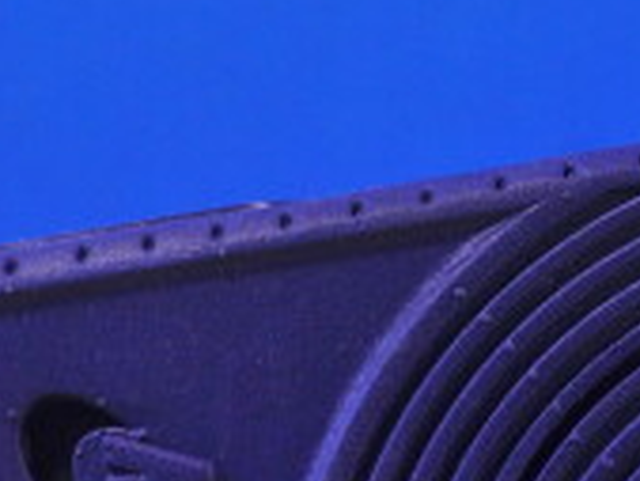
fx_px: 6291
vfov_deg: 4.4
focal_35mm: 340
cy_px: 157
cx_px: 443
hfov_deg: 5.8
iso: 250
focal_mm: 50
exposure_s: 1/320
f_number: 2.5
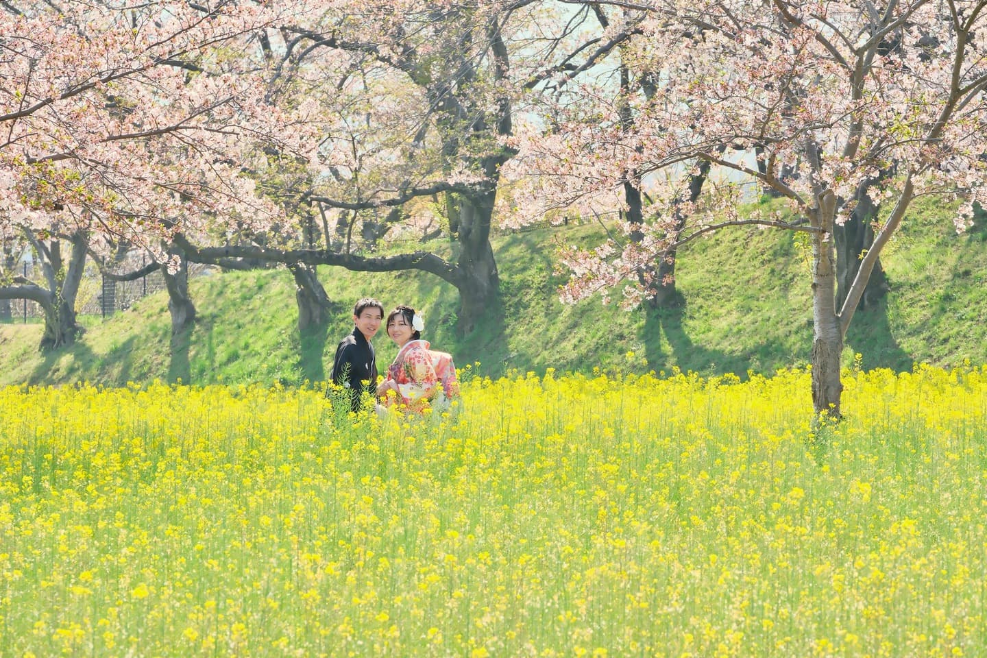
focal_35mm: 179
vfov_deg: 7.7
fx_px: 4907
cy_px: 329
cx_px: 494
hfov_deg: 11.5
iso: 800
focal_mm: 119.2
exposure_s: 1/250
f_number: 9
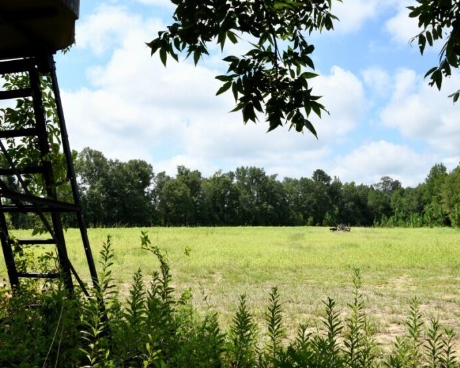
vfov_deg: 45.8
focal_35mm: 32
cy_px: 175
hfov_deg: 55.7
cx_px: 230
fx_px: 436
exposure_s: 1/800
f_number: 8
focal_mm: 18
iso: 400
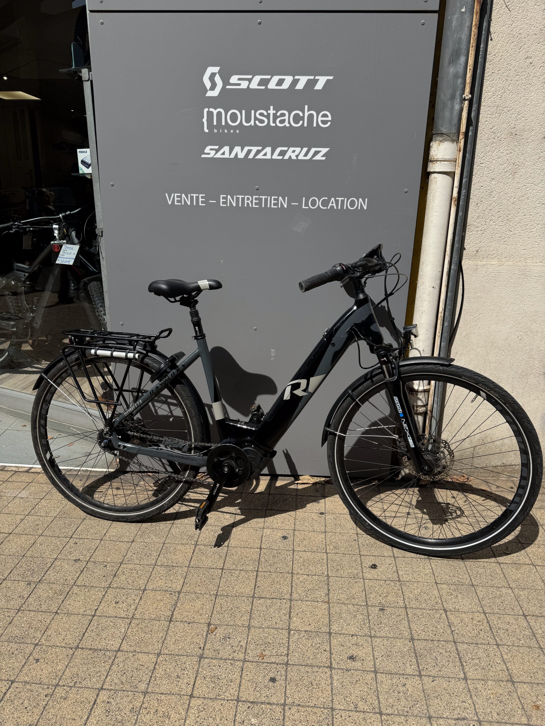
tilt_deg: -15.9
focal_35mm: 24
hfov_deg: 56.8
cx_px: 272
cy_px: 363
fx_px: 504
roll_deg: -2.5
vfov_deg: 71.6
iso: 80
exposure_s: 1/5348
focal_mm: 6.76
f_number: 1.78
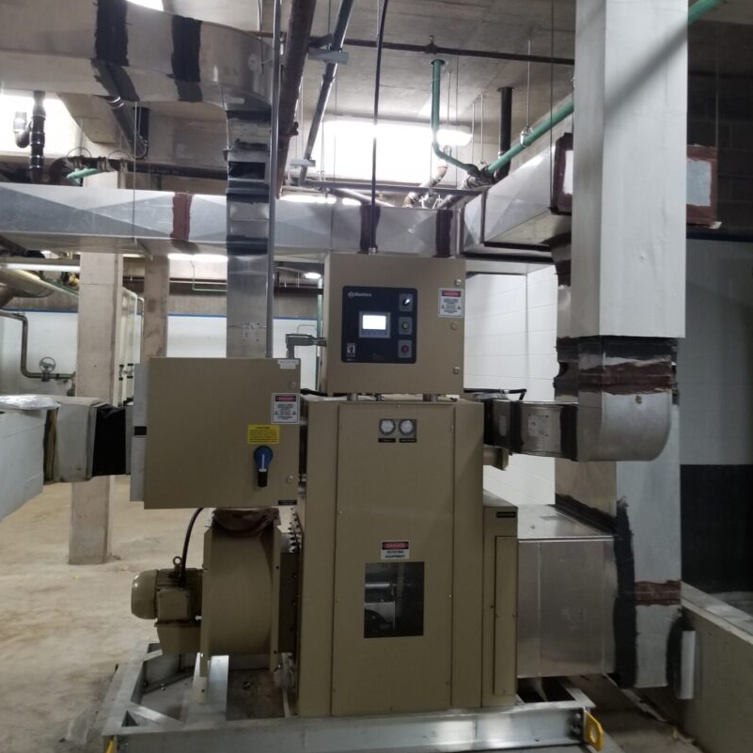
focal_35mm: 31
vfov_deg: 52.4
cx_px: 374
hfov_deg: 52.5
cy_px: 340
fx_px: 763
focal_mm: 4.25
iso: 250
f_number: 1.7
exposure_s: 1/17
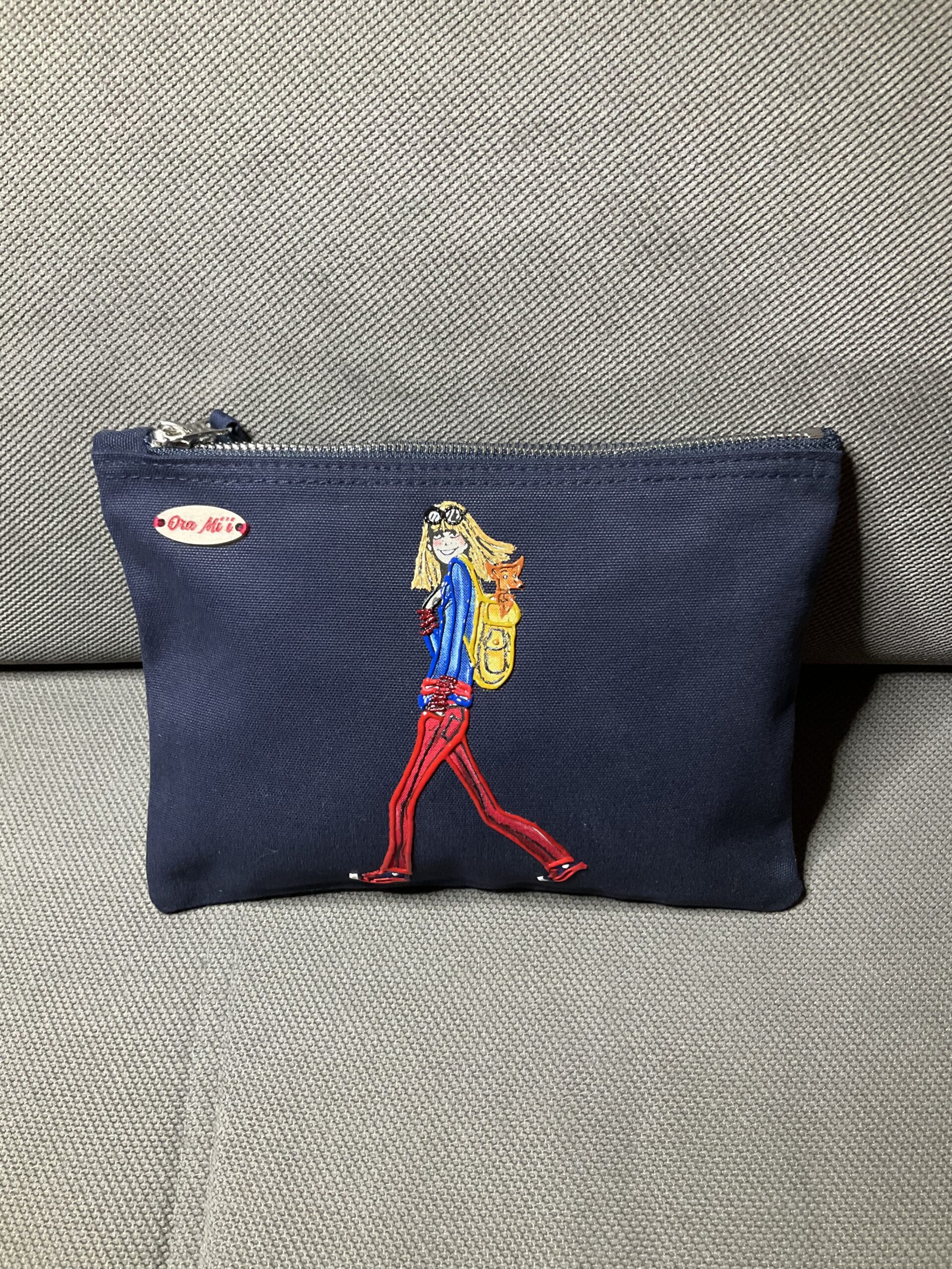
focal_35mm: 29
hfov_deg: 48.2
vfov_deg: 61.7
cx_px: 476
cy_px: 634
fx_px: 1063
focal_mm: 3
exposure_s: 1/50
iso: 160
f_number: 1.8
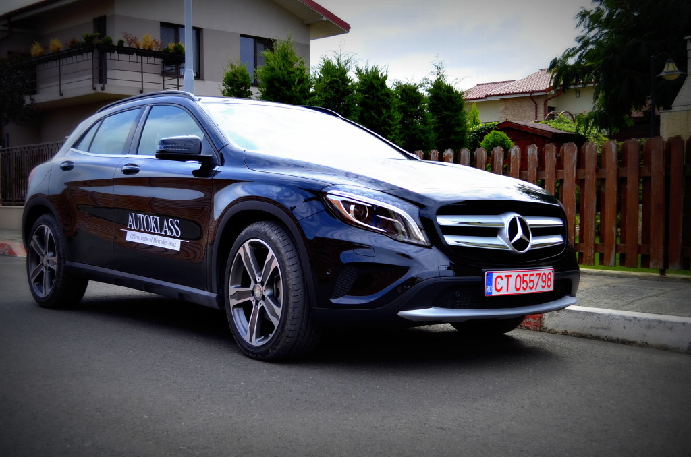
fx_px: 862
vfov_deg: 29.7
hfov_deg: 43.7
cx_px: 346
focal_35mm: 45
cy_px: 228
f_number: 4.5
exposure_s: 1/1600
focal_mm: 30
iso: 400
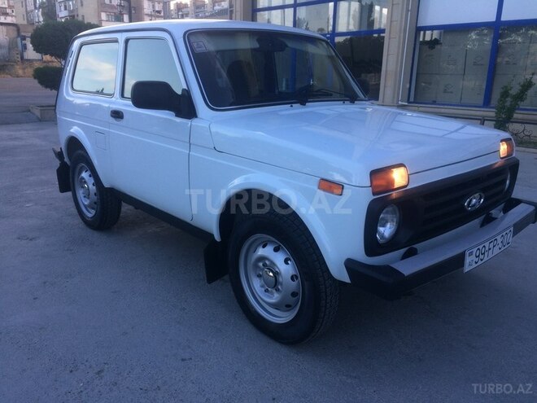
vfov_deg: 48.2
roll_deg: -1.4
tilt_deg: -16.1
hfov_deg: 61.7
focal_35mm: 29
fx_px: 450
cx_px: 268
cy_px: 202
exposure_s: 1/154
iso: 32
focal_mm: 4.15
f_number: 2.2
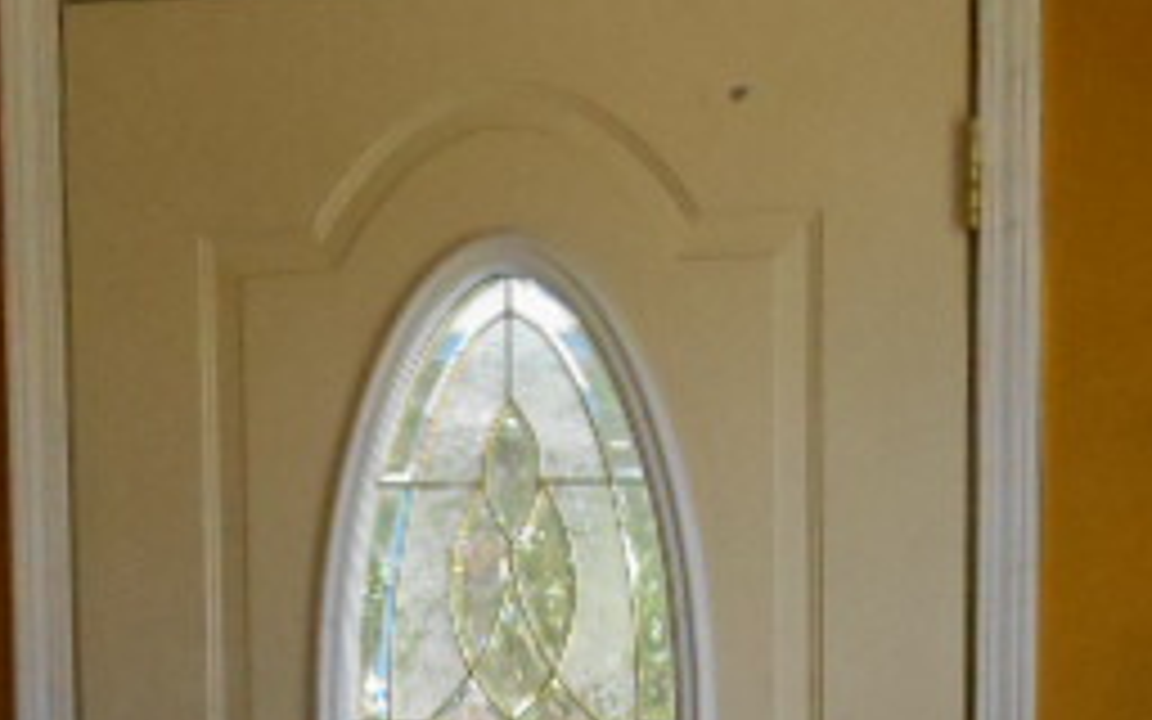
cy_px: 958
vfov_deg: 17.6
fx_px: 2166
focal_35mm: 69
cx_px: 648
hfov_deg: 29.8
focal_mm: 4.7
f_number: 3.4
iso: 800
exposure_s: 1/250
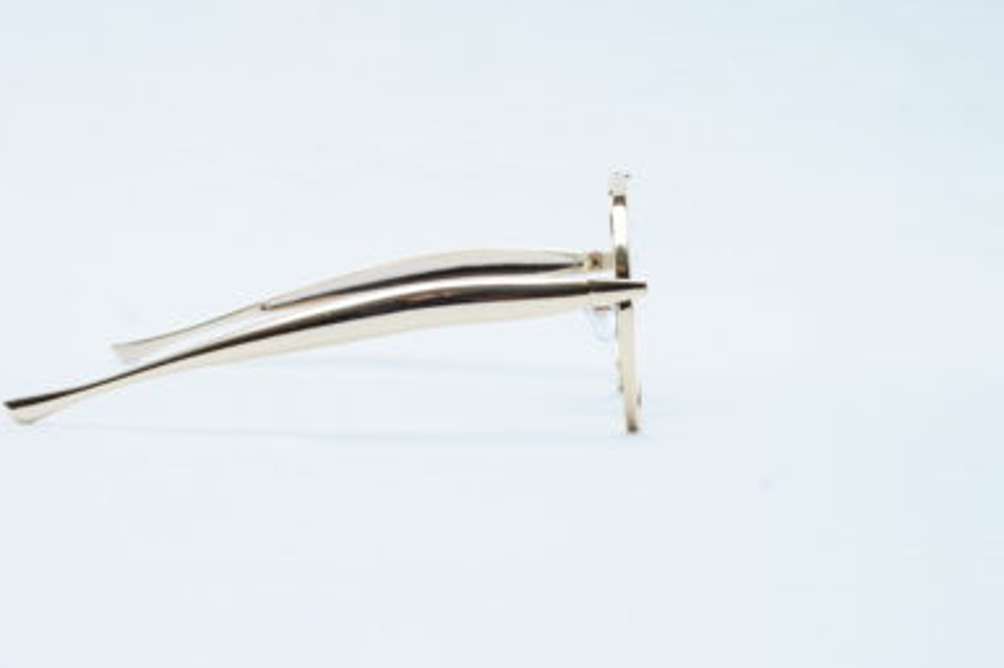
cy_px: 290
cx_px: 430
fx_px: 2173
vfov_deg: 17.5
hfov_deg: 26.0
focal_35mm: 78
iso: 200
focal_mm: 50
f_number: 9
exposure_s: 1/160
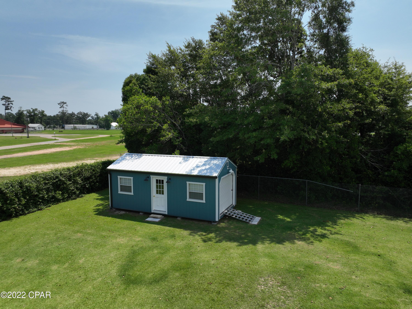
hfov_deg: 71.6
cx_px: 206
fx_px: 286
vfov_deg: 56.8
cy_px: 154
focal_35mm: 24
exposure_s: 1/2500
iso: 100
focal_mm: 12.29
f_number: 2.8
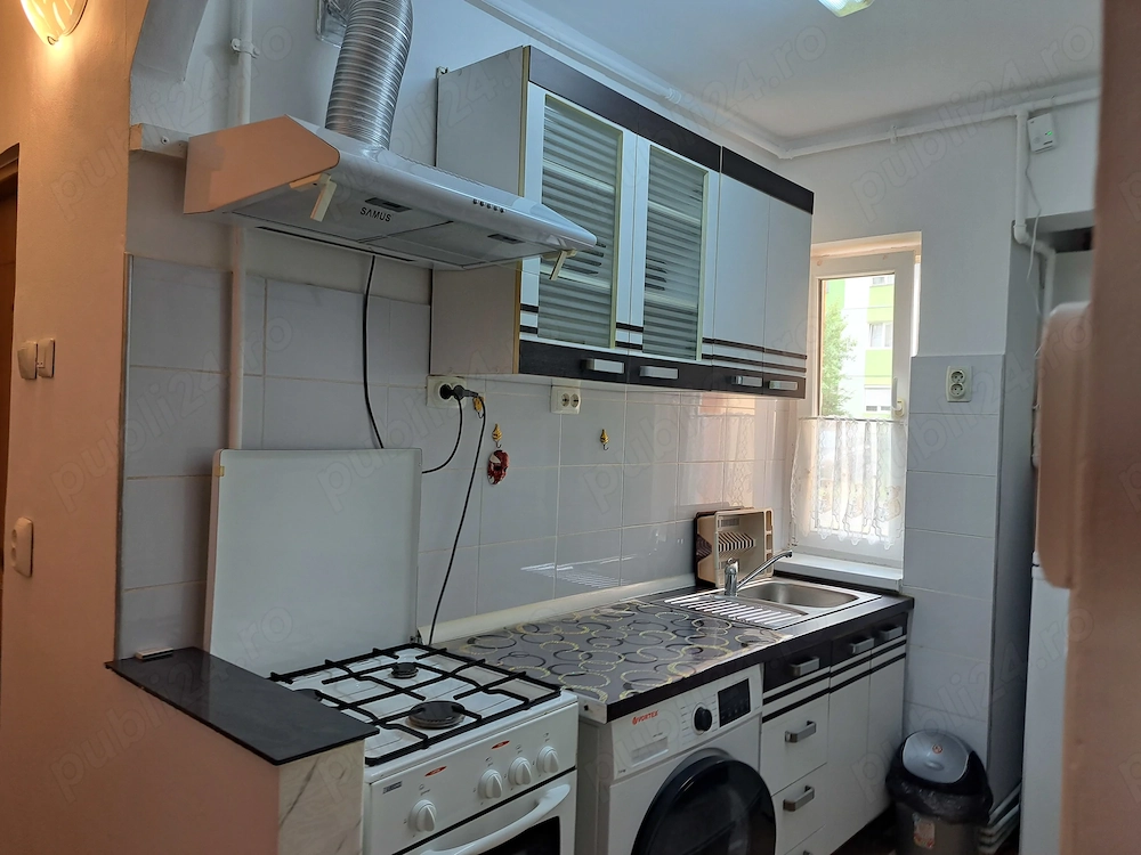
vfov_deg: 56.8
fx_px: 791
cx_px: 570
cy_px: 428
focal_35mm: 24
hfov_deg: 71.6
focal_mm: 5.23
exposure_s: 1/50
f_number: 1.8
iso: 64
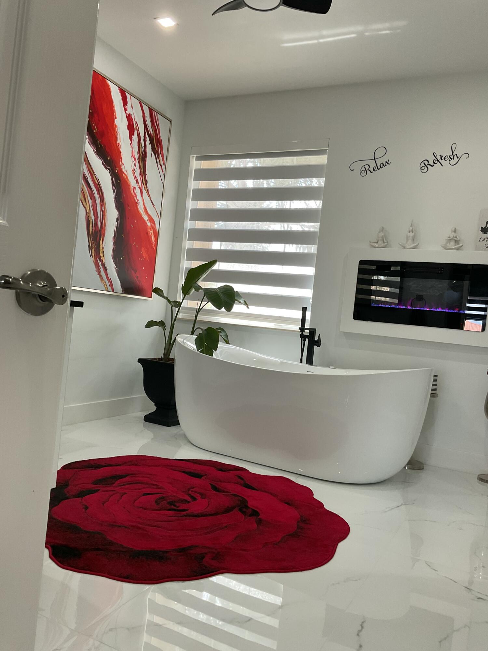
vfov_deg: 61.7
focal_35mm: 29
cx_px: 244
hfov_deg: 48.2
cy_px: 326
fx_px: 545
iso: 40
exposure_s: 1/60
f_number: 1.8
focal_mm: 3
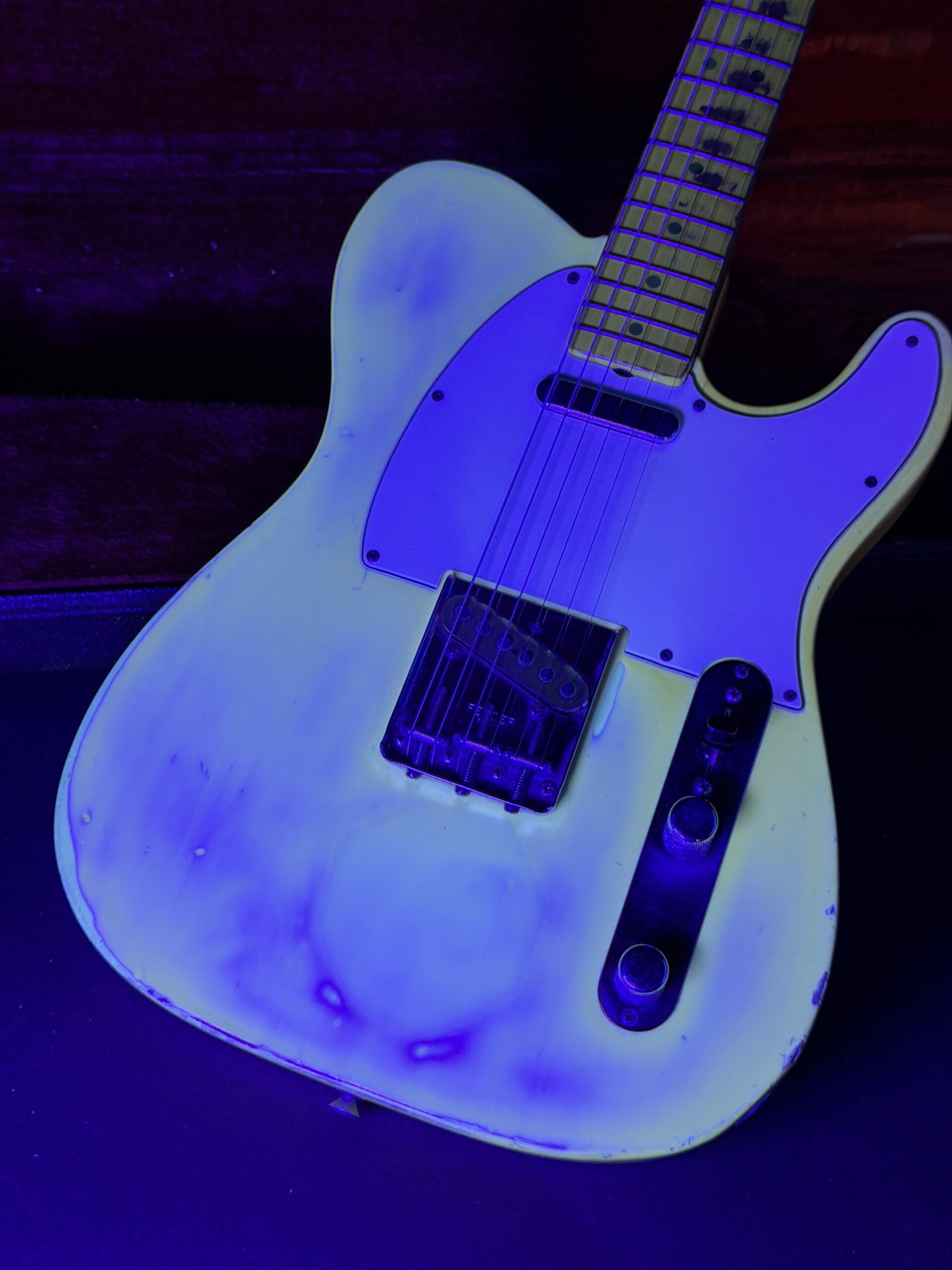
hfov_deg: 30.3
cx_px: 476
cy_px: 635
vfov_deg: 39.7
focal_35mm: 48
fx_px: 1760
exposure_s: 1/50
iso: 160
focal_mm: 6.76
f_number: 1.78
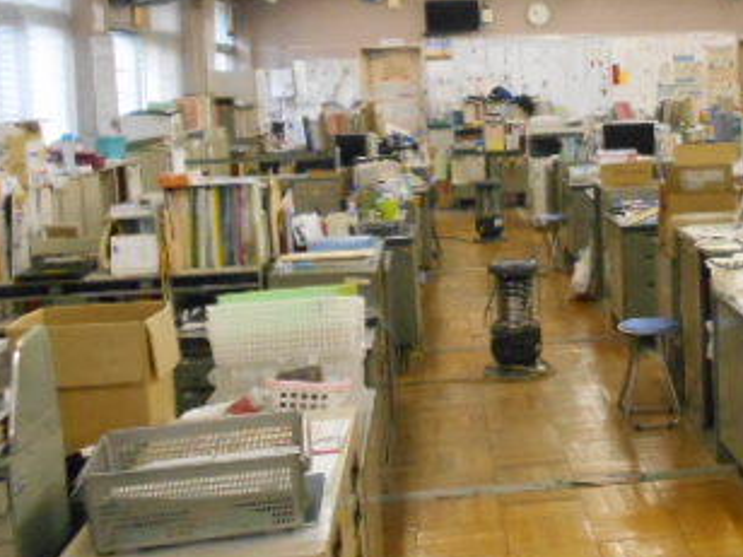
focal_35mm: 54
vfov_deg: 27.0
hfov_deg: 33.5
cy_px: 246
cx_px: 678
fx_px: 1159
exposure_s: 1/100
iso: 800
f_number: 3.2
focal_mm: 4.6
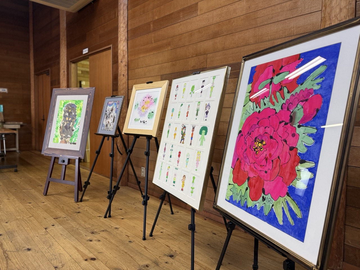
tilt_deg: -4.5
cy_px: 135
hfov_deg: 71.6
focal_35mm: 24
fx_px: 250
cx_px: 180
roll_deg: -1.5
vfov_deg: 56.8
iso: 200
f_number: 1.78
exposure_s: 1/120
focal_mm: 6.76
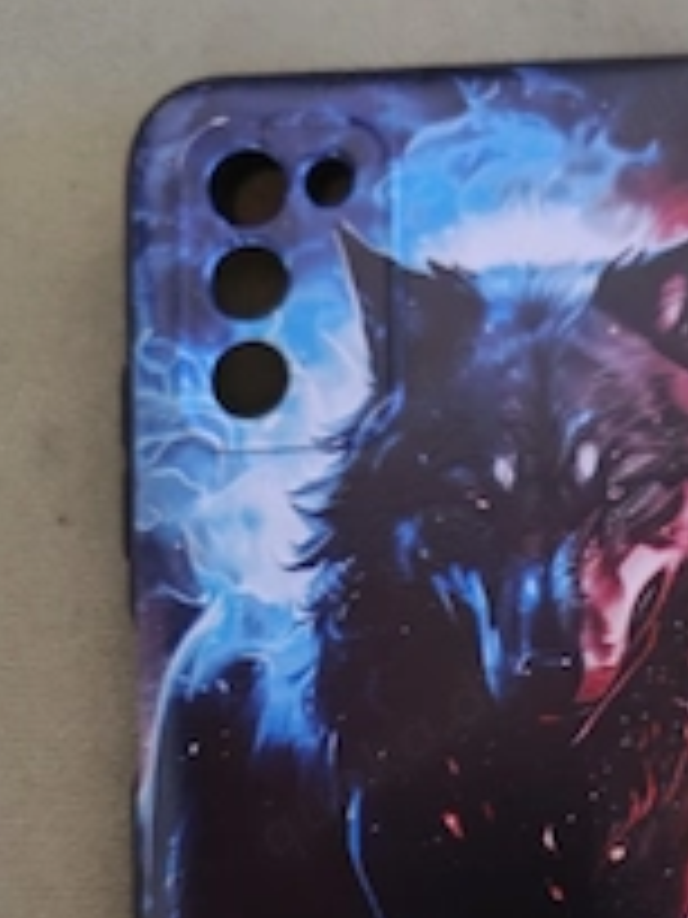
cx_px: 486
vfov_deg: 38.0
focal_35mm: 47
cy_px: 806
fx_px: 1246
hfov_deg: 30.5
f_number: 1.65
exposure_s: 1/8.34
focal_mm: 6.14
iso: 5467
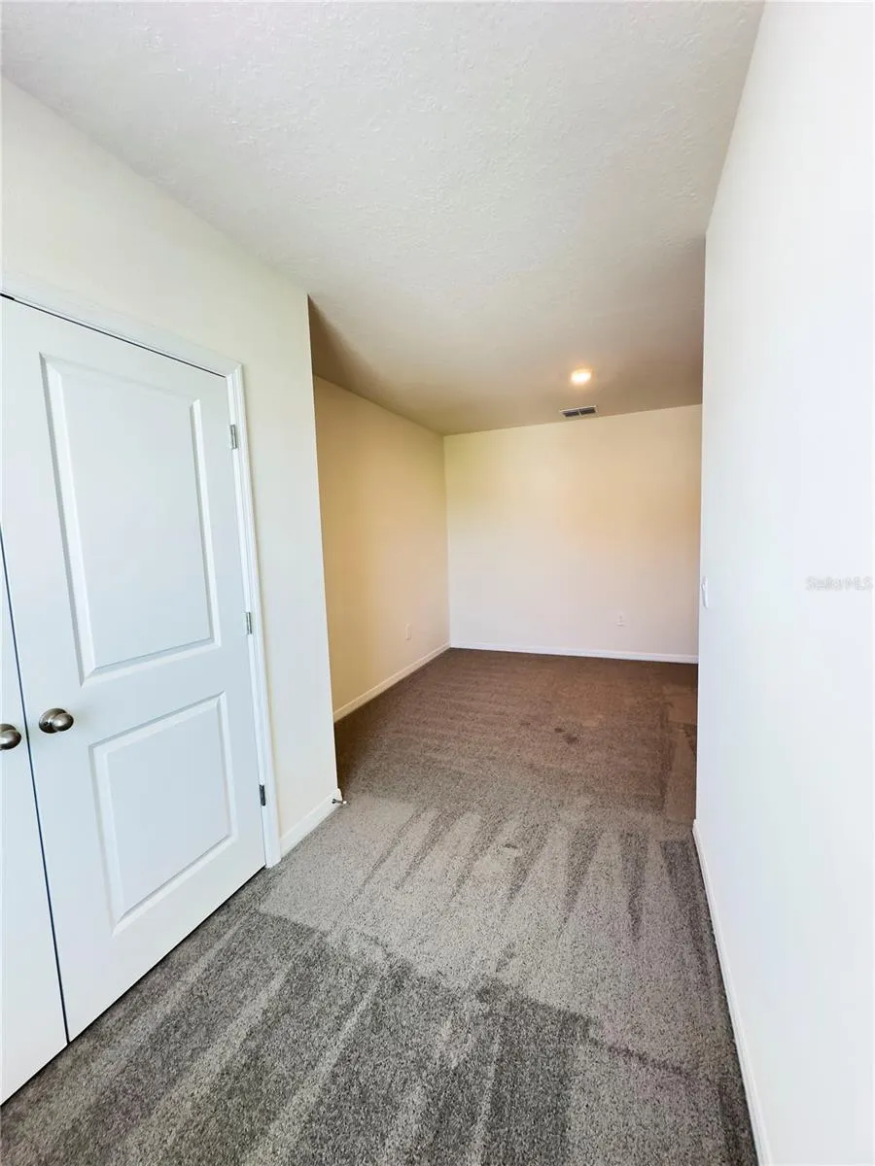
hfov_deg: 85.7
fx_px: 472
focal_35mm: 14
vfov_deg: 102.1
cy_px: 583
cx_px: 438
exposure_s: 1/60
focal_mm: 2.22
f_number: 2.2
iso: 250
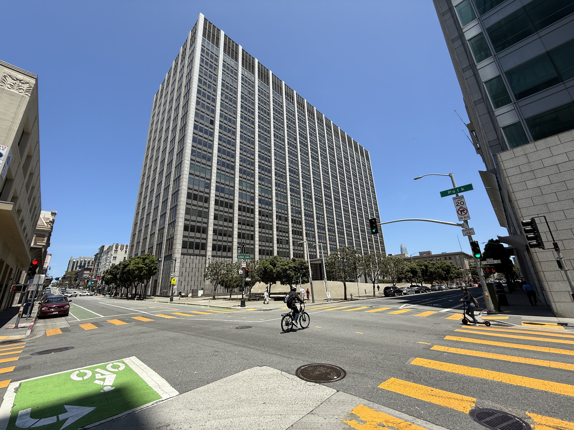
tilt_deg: +17.0
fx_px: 232
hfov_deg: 102.1
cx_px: 287
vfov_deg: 85.7
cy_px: 215
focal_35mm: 14
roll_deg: +3.4
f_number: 2.2
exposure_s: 1/1464
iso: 50
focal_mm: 2.22
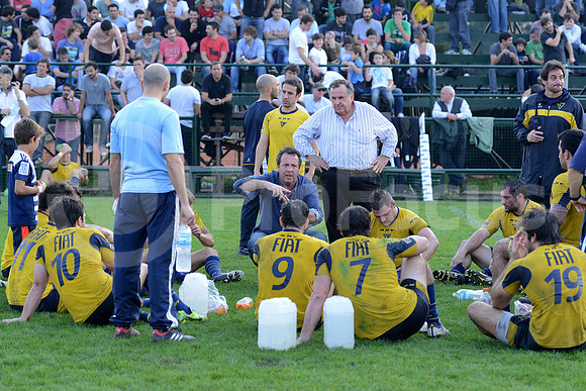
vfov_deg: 11.8
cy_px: 196
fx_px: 1889
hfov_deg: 17.6
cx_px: 293
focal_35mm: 116
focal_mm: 116
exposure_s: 1/320
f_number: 4
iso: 640
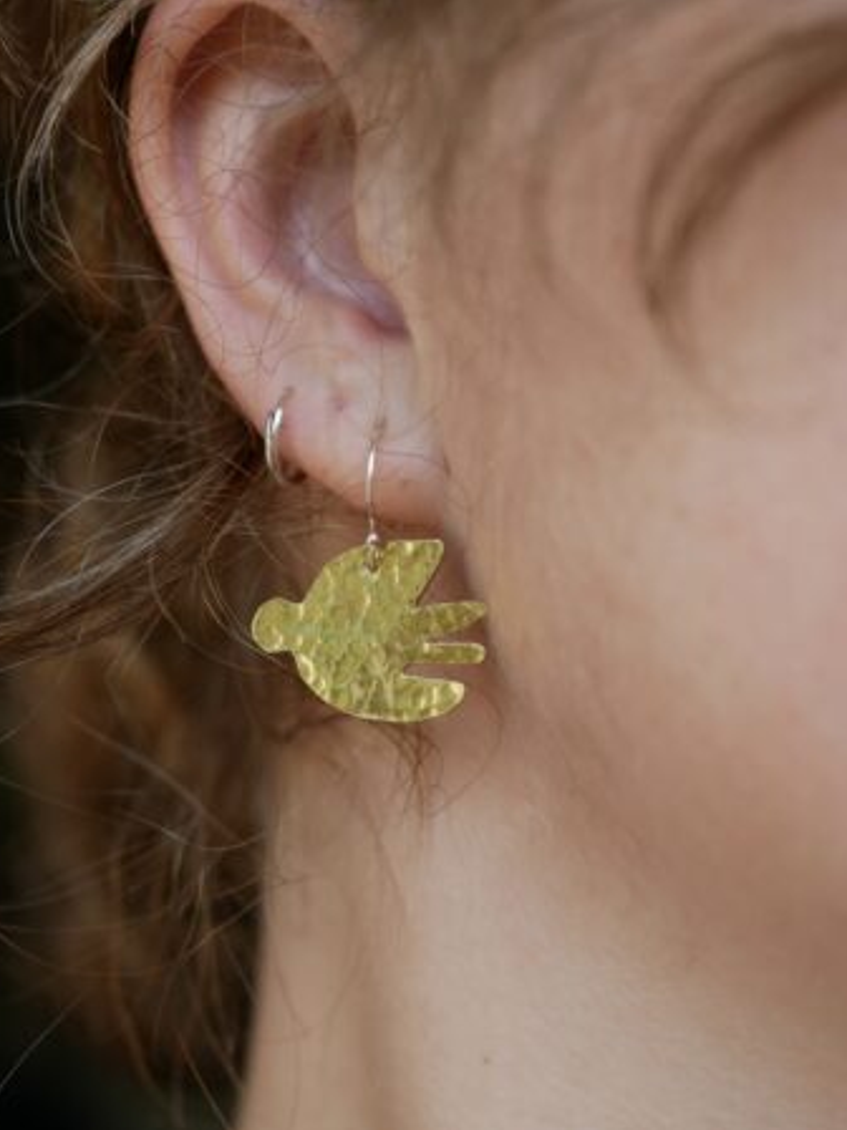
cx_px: 393
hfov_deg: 21.9
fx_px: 2186
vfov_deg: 29.0
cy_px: 566
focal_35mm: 67
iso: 200
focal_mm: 25
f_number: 2.5
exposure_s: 1/400
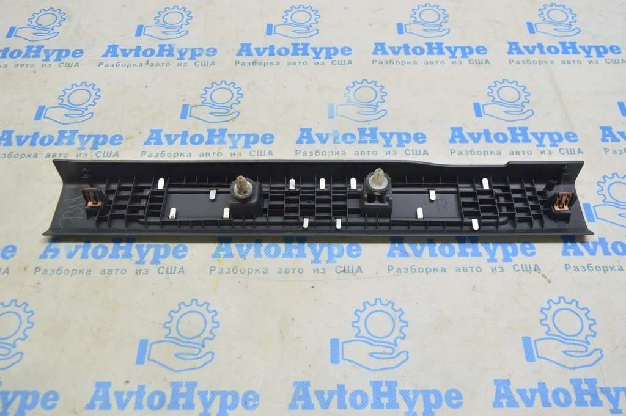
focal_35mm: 33
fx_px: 573
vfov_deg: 39.9
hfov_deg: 57.3
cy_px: 208
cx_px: 313
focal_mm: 22
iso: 400
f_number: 5.6
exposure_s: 1/20
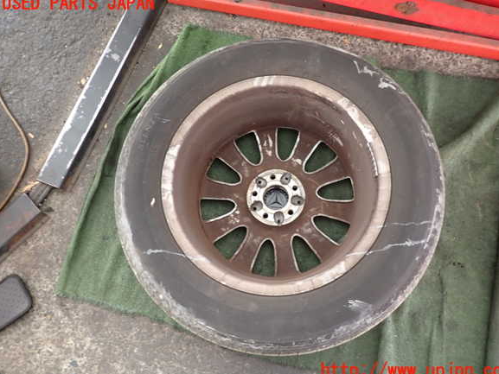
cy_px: 187
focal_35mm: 26
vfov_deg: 53.1
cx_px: 257
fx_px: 375
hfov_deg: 67.3
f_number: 2
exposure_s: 1/30
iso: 200
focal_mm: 4.5
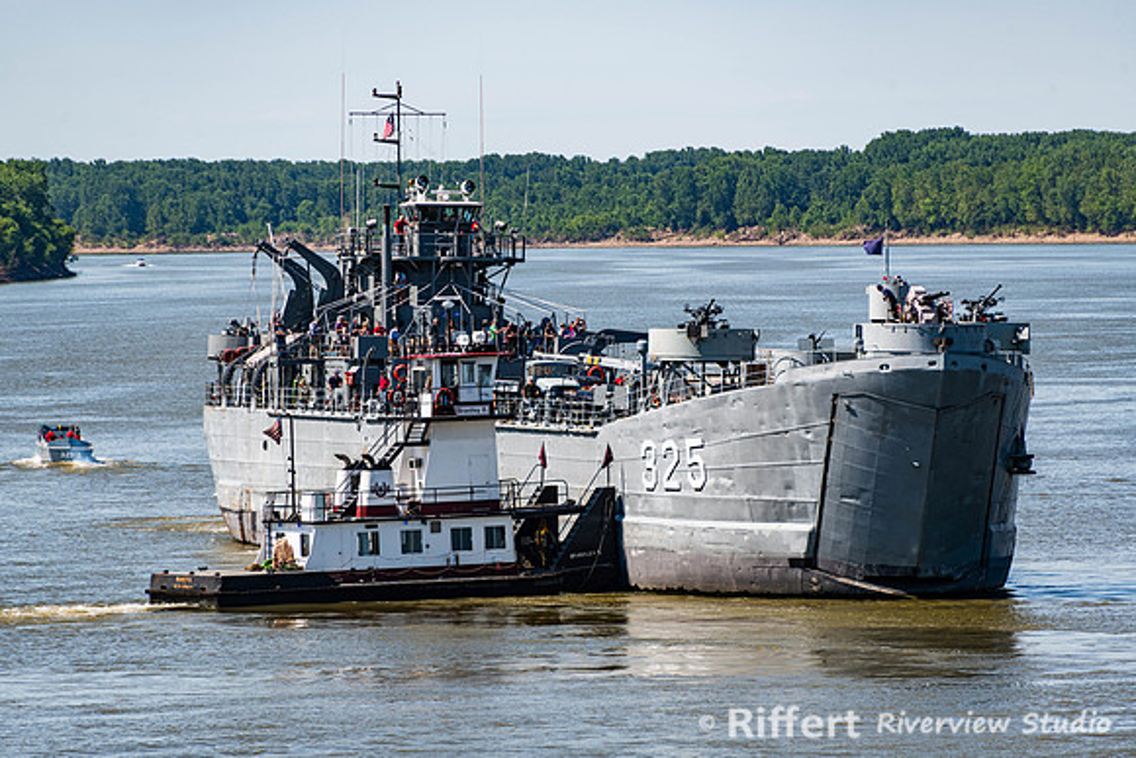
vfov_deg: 4.5
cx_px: 568
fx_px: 9727
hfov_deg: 6.7
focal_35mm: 308
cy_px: 379
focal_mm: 300
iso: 64
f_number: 8
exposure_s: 1/250
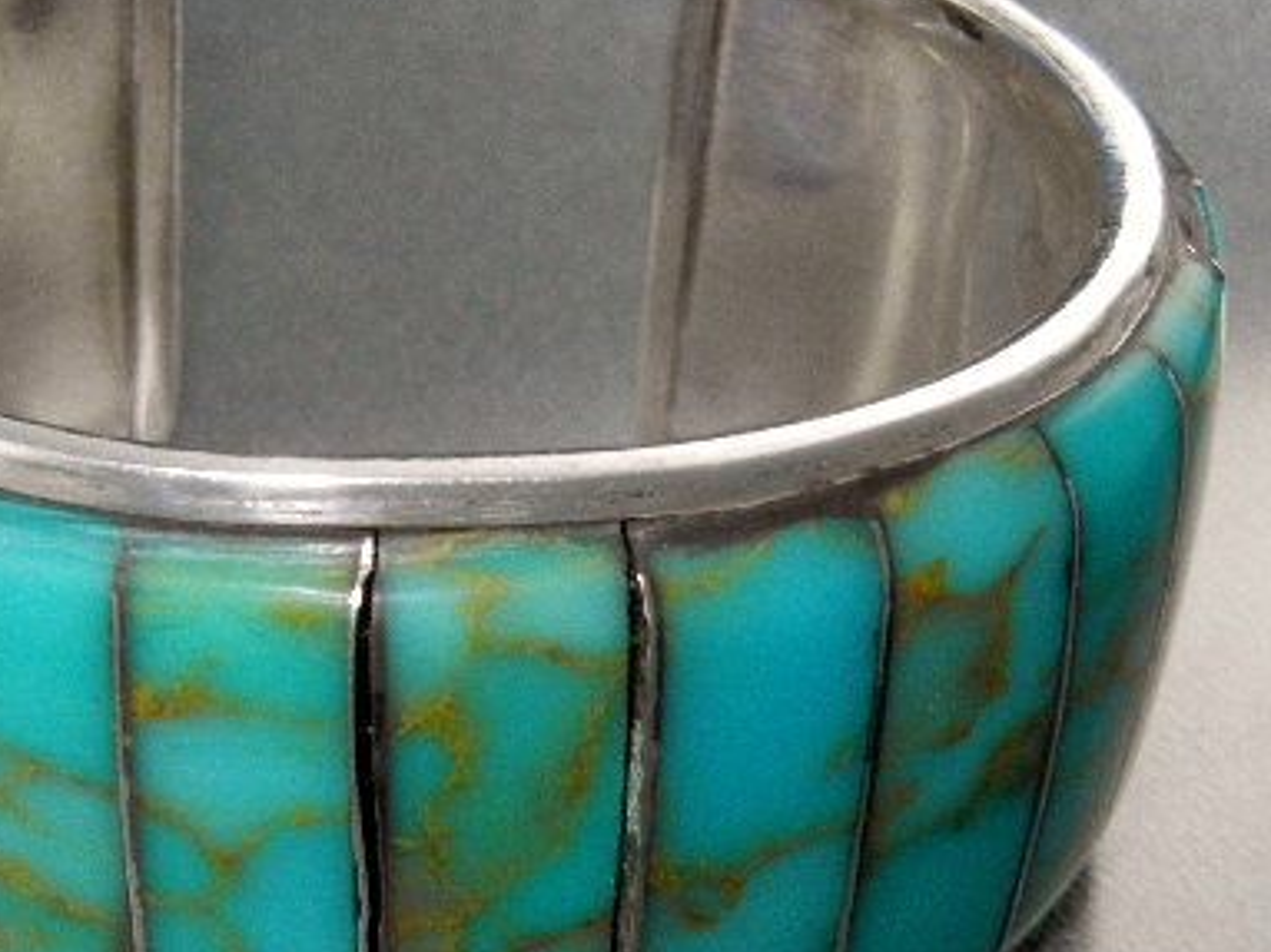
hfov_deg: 22.4
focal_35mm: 87
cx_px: 455
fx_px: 3193
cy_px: 561
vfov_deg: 17.0
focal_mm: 9.3
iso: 800
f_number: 7.8
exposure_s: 1/30
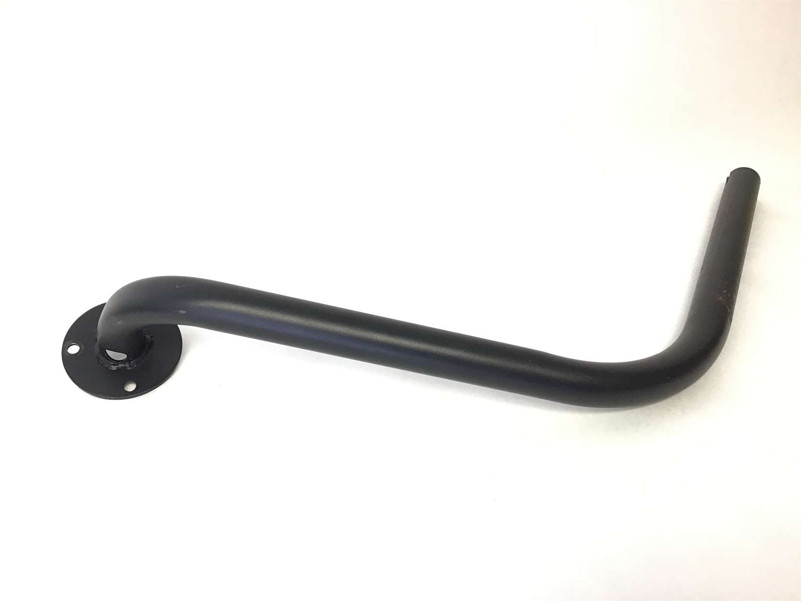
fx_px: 717
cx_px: 400
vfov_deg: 45.4
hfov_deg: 58.4
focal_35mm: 31
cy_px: 300
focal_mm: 3.3
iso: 32
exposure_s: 1/30
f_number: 2.4
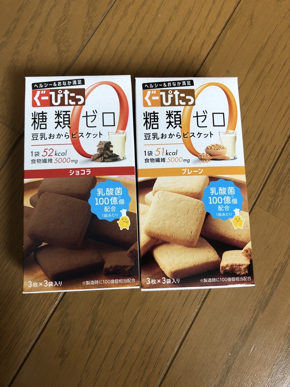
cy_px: 194
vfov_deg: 63.4
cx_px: 145
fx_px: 313
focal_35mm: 28
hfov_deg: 49.7
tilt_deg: -79.7
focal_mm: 3.99
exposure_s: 1/17
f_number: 1.8
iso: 40
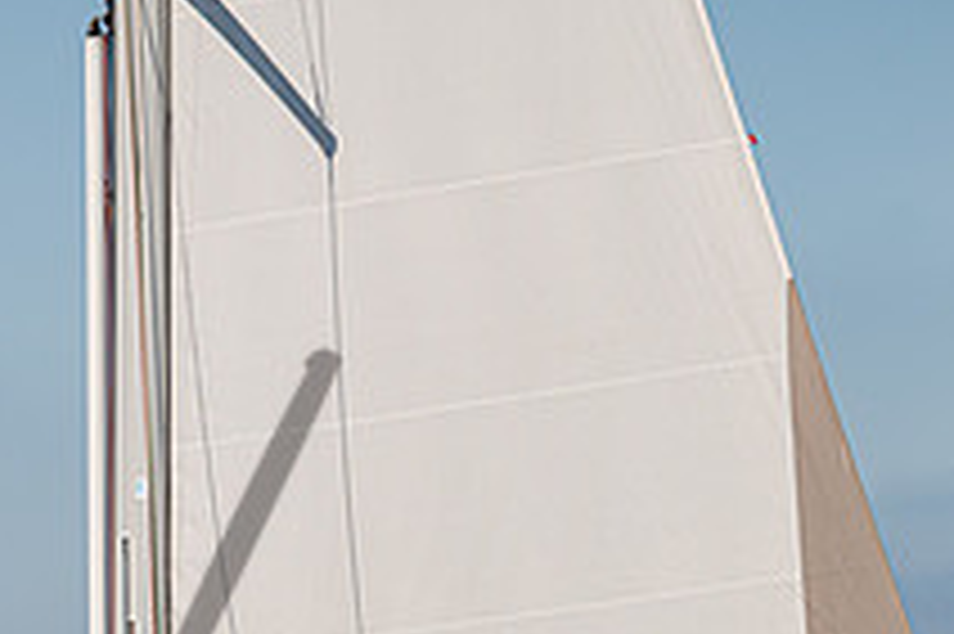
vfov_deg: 2.5
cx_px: 382
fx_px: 14643
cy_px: 861
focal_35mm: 553
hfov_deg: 3.7
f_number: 5
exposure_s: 1/3200
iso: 320
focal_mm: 200
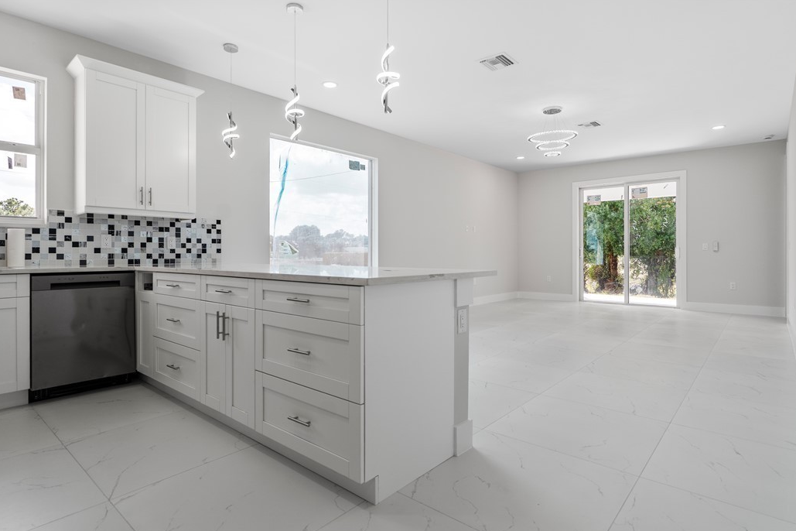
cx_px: 405
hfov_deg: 86.9
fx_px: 420
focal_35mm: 19
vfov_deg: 64.5
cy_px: 277
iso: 100
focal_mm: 18
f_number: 4
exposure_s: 1/160
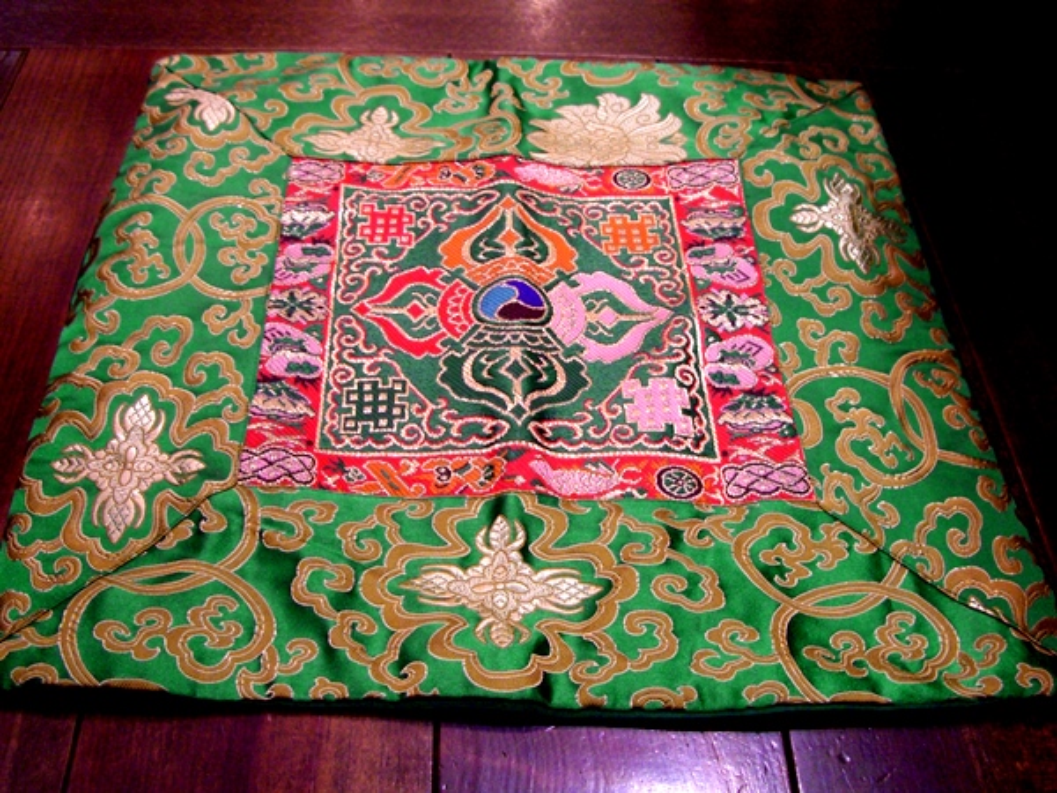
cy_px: 396
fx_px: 1160
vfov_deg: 37.7
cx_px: 528
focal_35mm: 38
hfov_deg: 49.0
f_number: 2.8
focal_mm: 7.9
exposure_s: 1/13
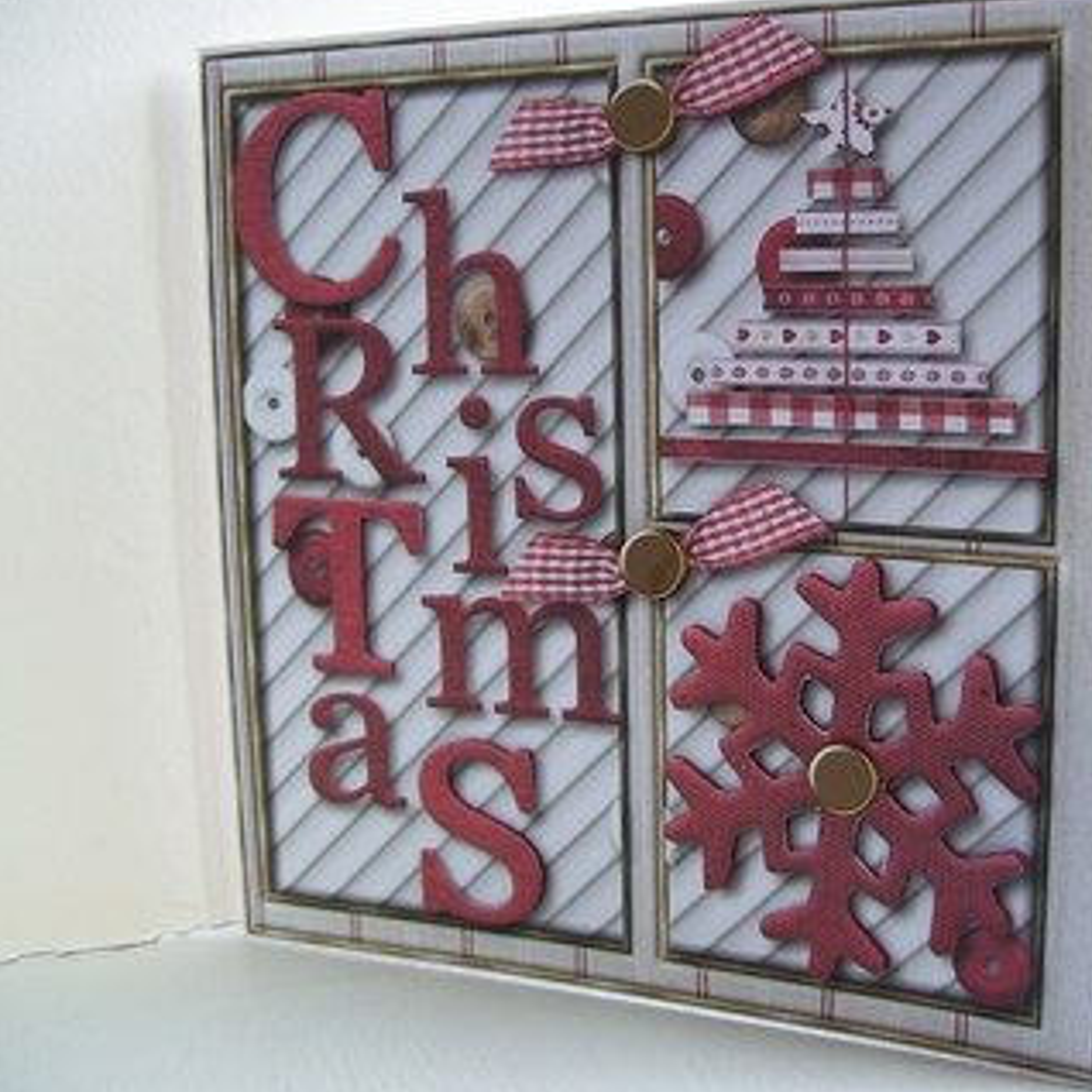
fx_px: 1606
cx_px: 659
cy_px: 527
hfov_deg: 37.4
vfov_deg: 37.5
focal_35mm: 45
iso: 80
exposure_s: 1/30
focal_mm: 6
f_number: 2.7
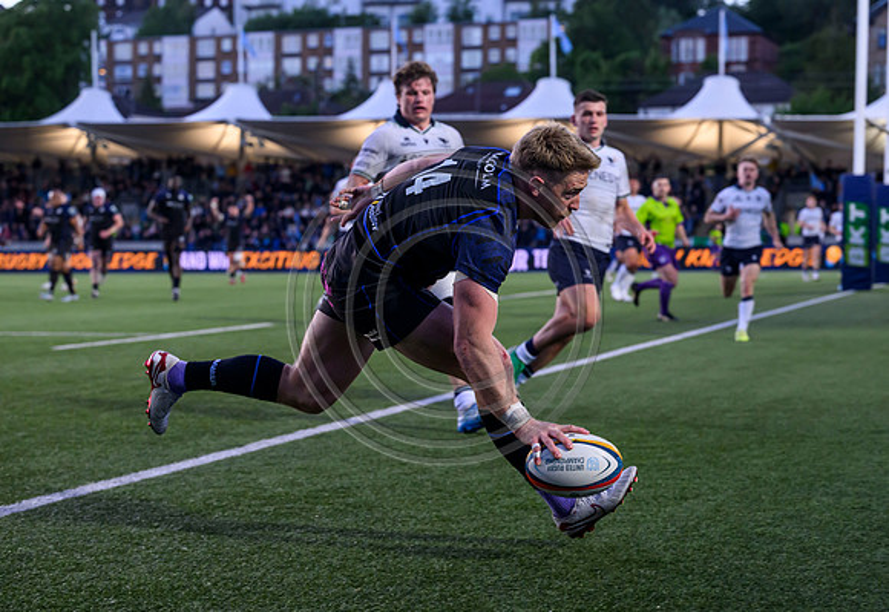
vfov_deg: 17.0
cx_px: 391
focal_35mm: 82
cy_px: 332
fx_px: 2046
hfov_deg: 24.5
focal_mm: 74
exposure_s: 1/1250
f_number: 4
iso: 2500
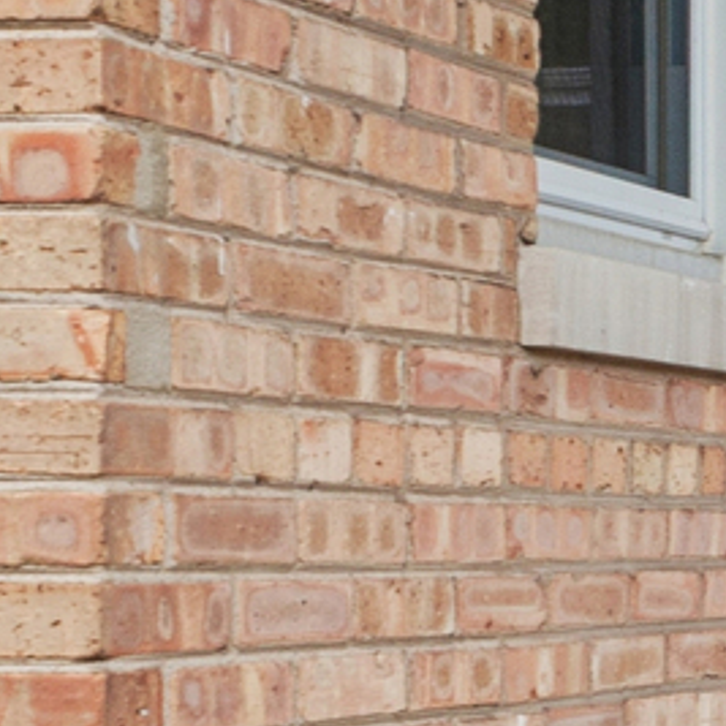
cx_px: 1774
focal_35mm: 150
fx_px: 3559
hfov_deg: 10.1
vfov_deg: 11.6
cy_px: 582
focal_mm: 29
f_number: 8
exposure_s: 1/500
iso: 400
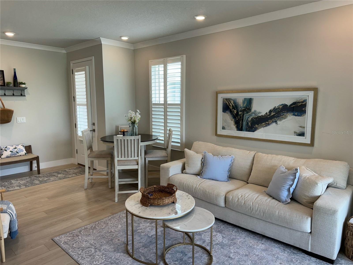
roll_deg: +0.0
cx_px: 176
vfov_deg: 56.8
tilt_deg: -8.3
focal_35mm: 24
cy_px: 132
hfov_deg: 71.6
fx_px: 245
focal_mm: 6.76
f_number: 1.78
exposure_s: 1/160
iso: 100
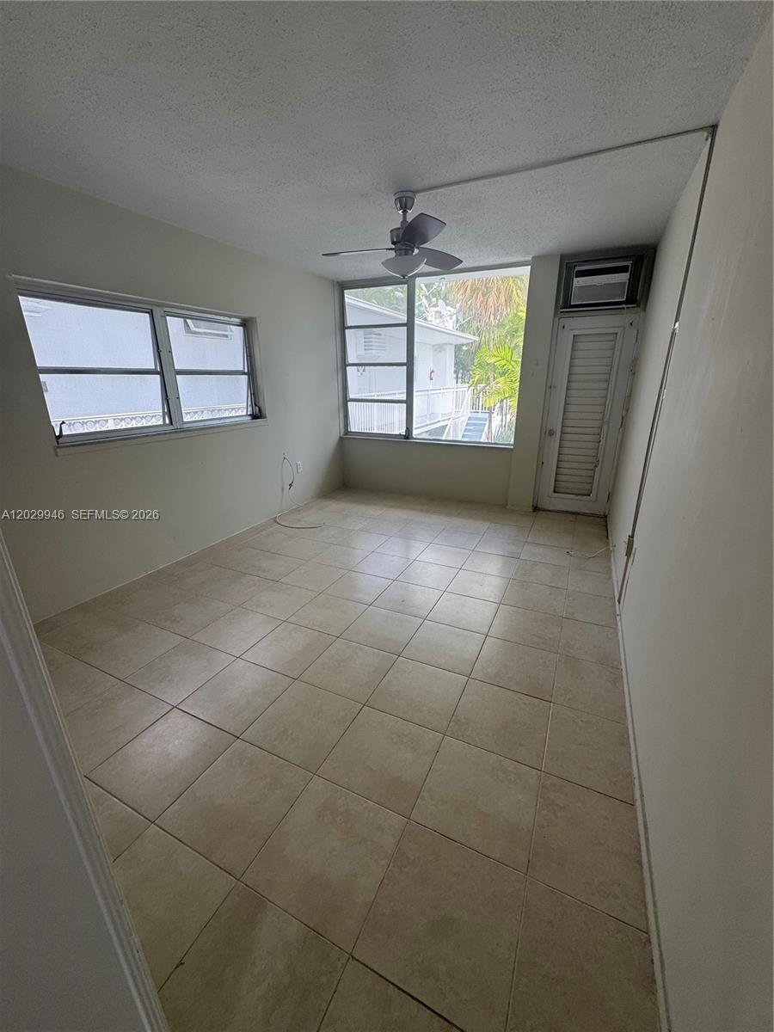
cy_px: 516
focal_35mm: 14
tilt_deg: -17.8
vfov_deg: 102.1
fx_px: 417
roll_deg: +1.2
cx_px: 387
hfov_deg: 85.7
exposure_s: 1/148
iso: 40
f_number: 2.2
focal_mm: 2.22
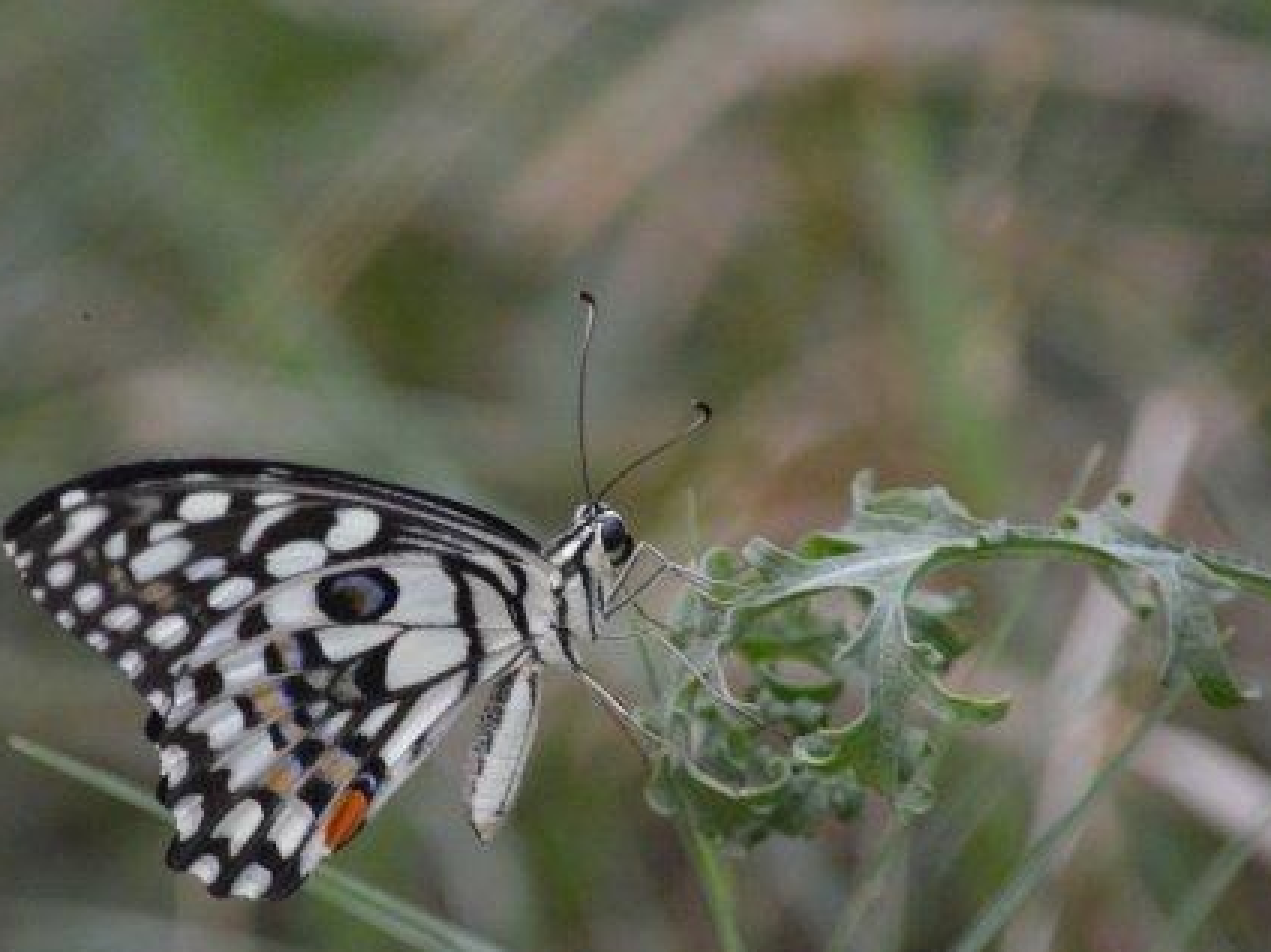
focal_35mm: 626
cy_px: 551
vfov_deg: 2.4
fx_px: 22978
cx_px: 502
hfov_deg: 3.2
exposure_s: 1/500
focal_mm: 300
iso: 3200
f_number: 5.6
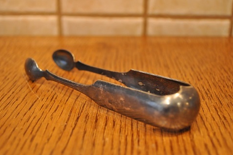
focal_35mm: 49
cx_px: 116
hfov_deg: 40.4
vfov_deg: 27.5
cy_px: 77
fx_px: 317
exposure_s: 1/15
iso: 1600
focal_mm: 32
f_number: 4.8
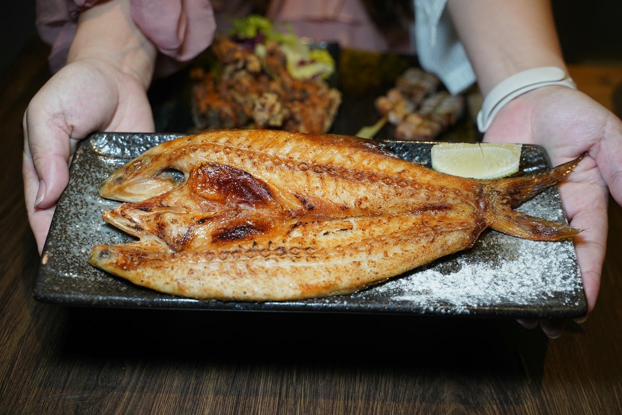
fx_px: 657
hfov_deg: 50.7
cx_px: 311
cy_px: 208
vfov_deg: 35.1
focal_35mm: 38
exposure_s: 1/60
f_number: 4
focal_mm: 38
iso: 500
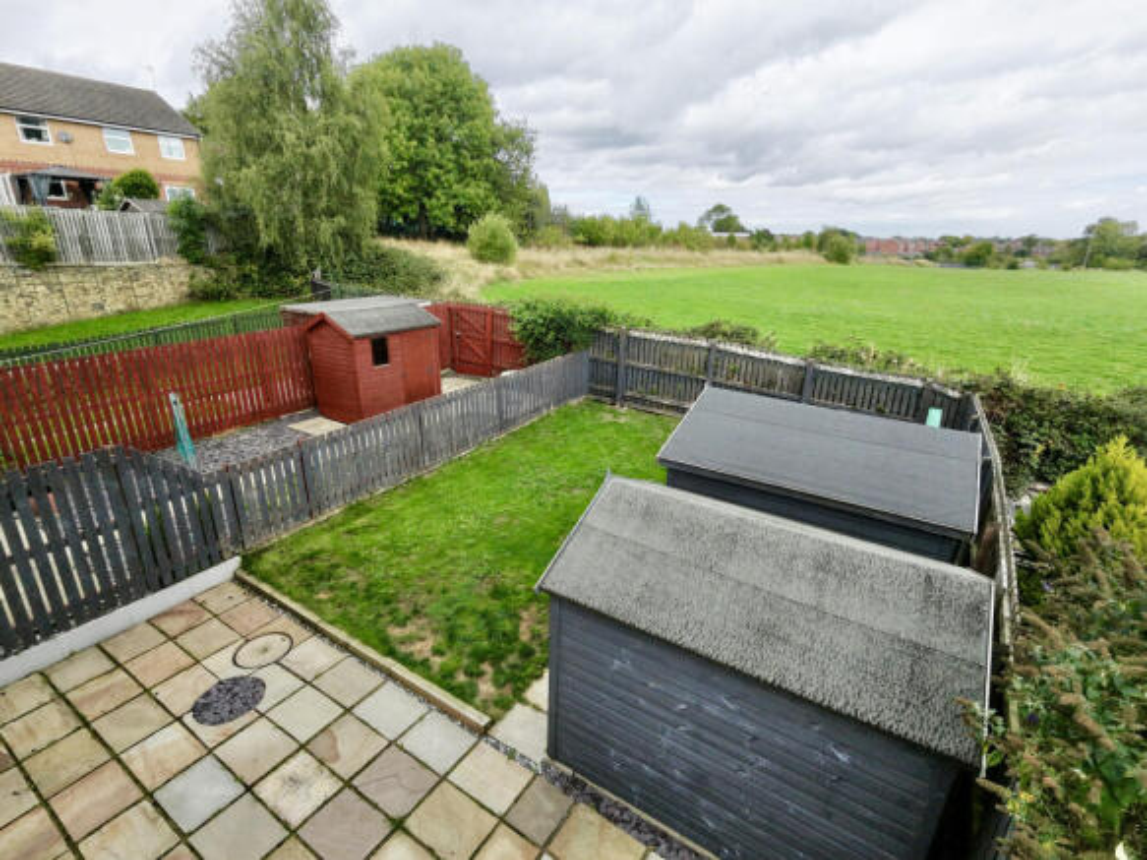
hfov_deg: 94.5
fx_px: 530
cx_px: 574
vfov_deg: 78.1
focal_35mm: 16
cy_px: 430
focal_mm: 3.05
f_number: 2.2
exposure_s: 1/640
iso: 230
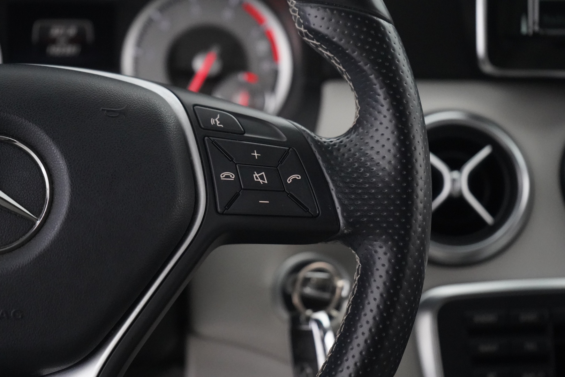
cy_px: 188
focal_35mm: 64
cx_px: 282
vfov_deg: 21.2
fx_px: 1004
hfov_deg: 31.4
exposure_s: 1/60
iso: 12800
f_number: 5.6
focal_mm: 64
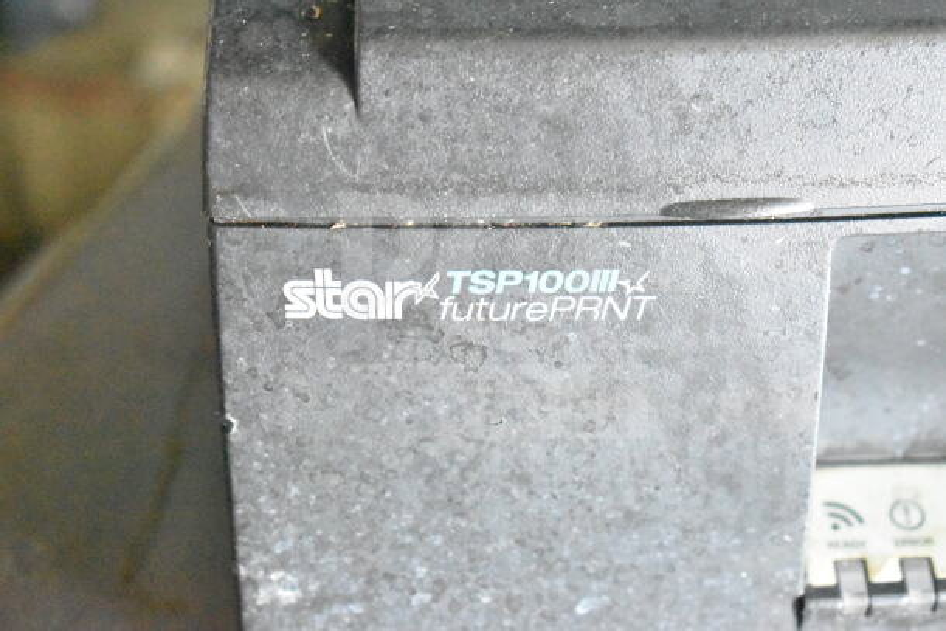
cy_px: 316
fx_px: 2168
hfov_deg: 24.6
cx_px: 473
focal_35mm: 82
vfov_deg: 16.6
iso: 25600
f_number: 5.6
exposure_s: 1/80
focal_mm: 55
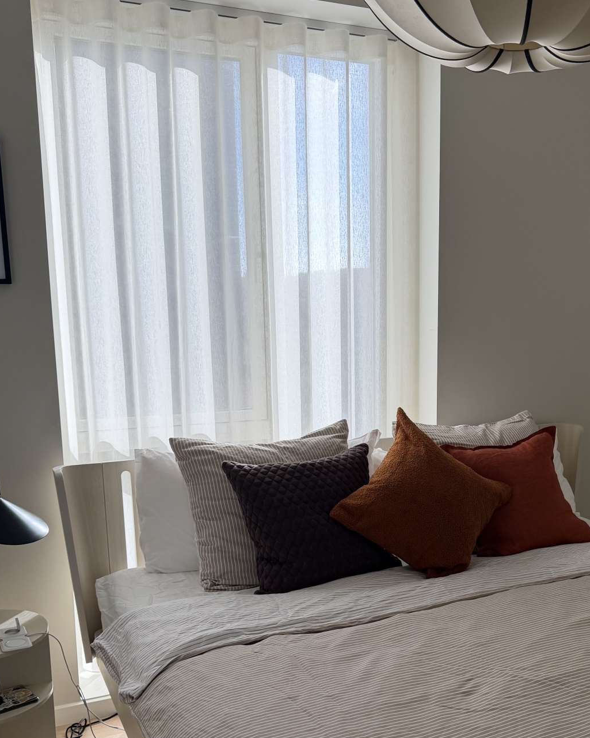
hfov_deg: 37.7
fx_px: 851
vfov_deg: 46.5
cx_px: 409
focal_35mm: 39
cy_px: 448
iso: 100
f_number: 1.78
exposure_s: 1/1018
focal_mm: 6.76
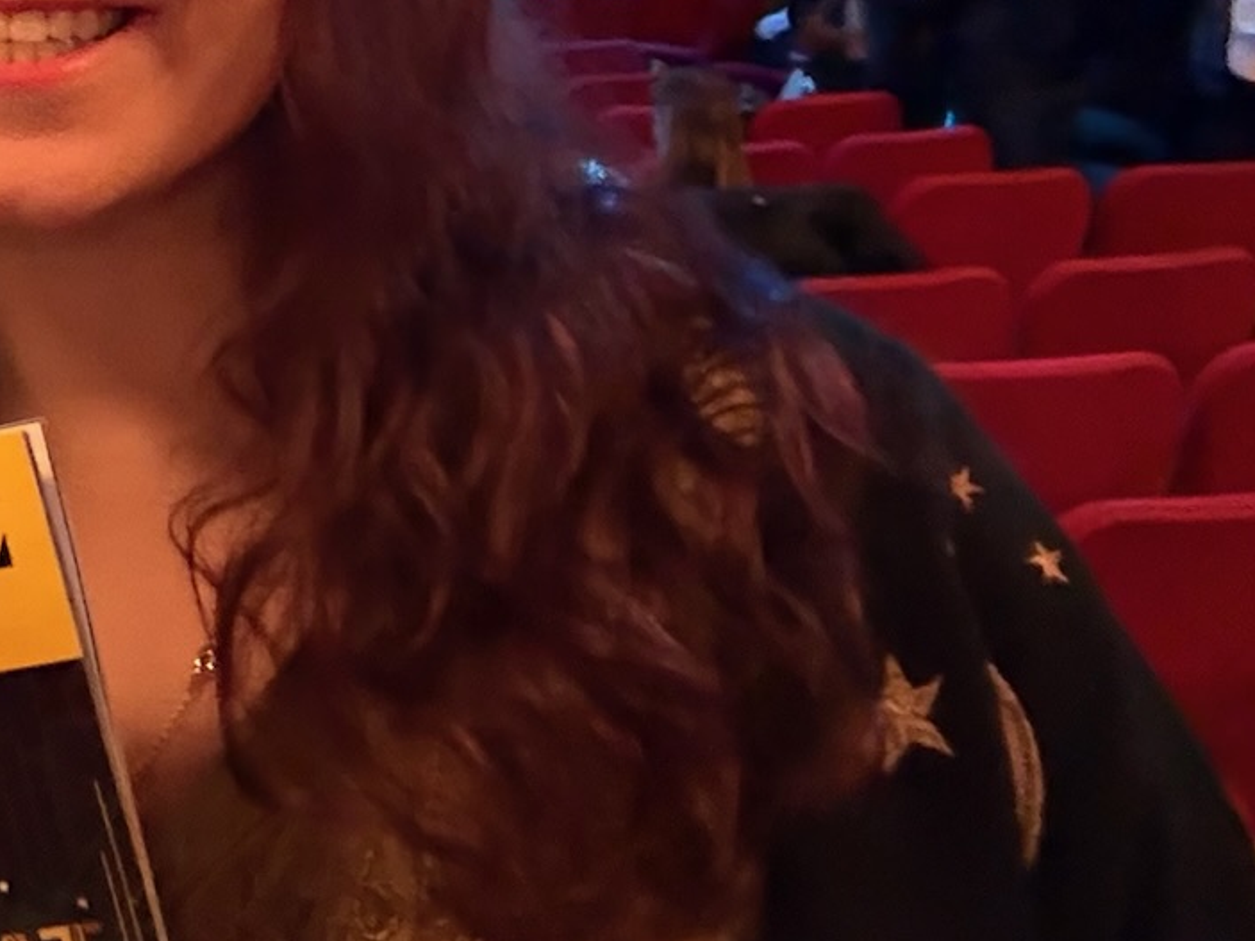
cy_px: -214
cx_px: -330
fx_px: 2429
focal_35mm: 67
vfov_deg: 20.4
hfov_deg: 25.4
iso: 640
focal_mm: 2.69
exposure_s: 1/15
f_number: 1.9
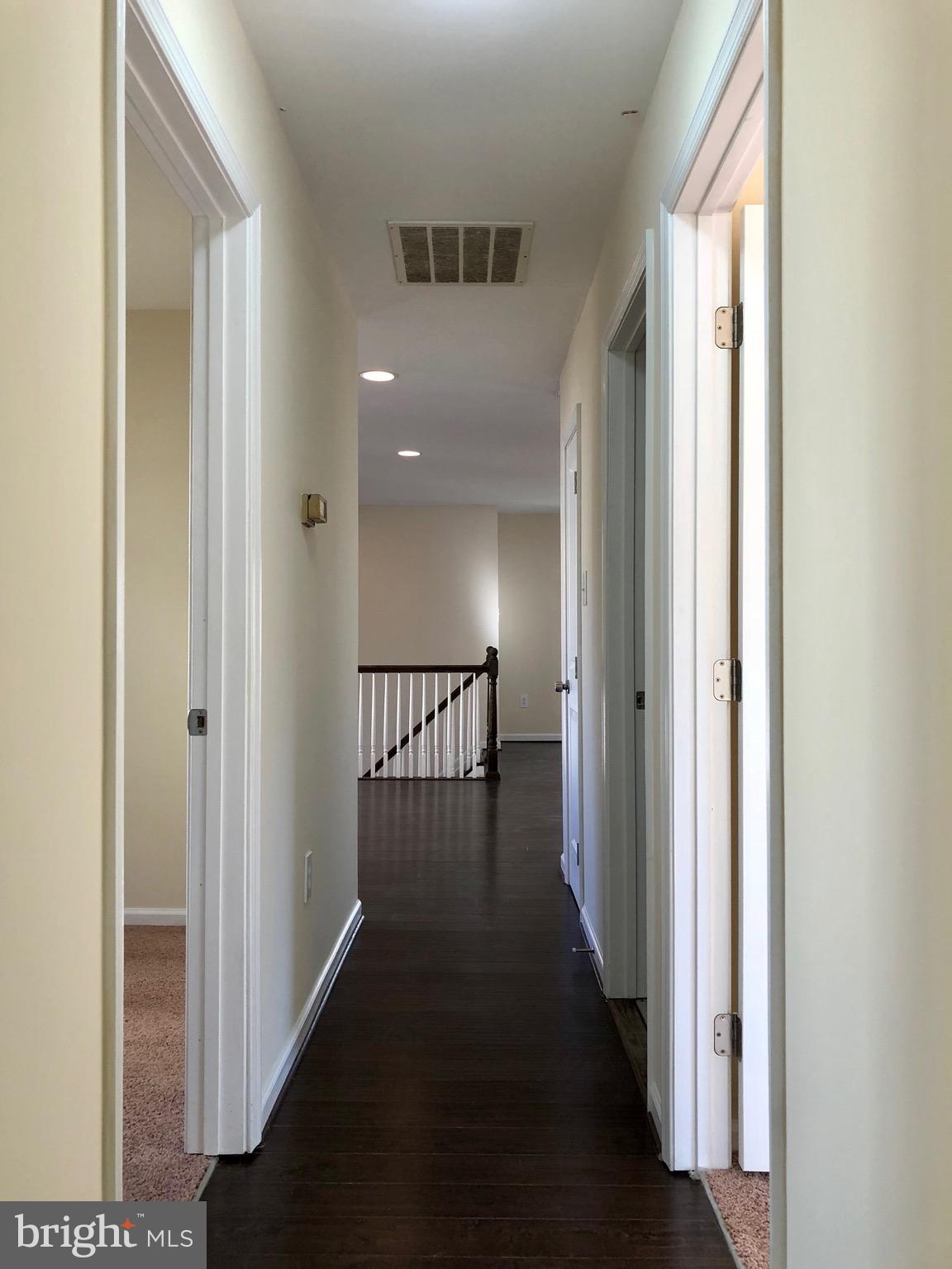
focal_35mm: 28
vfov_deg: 63.4
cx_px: 476
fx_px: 1027
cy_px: 634
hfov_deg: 49.7
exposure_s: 1/30
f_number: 1.8
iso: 20
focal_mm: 3.99
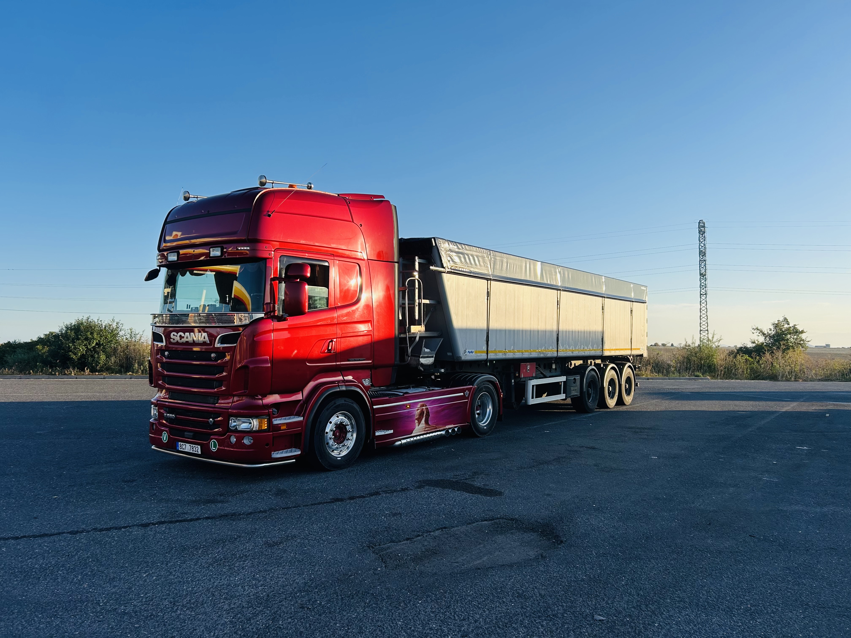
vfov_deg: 53.1
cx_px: 426
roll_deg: +0.5
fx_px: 639
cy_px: 319
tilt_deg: +1.7
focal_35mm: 26
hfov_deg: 67.3
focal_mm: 5.7
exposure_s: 1/2208
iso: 50
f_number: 1.5
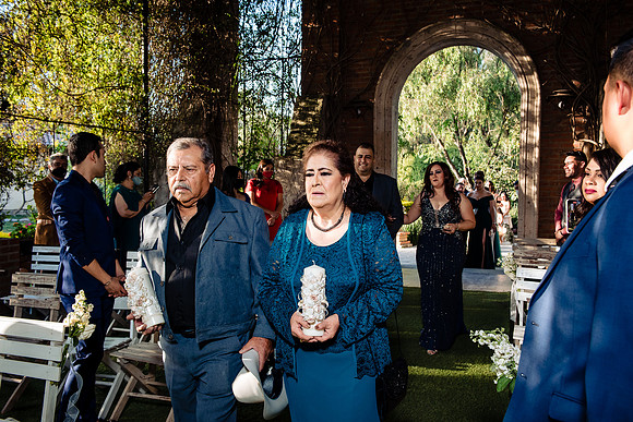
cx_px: 316
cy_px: 211
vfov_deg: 41.1
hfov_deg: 58.7
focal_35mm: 32
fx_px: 563
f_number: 7.1
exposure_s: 1/200
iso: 1000
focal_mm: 32
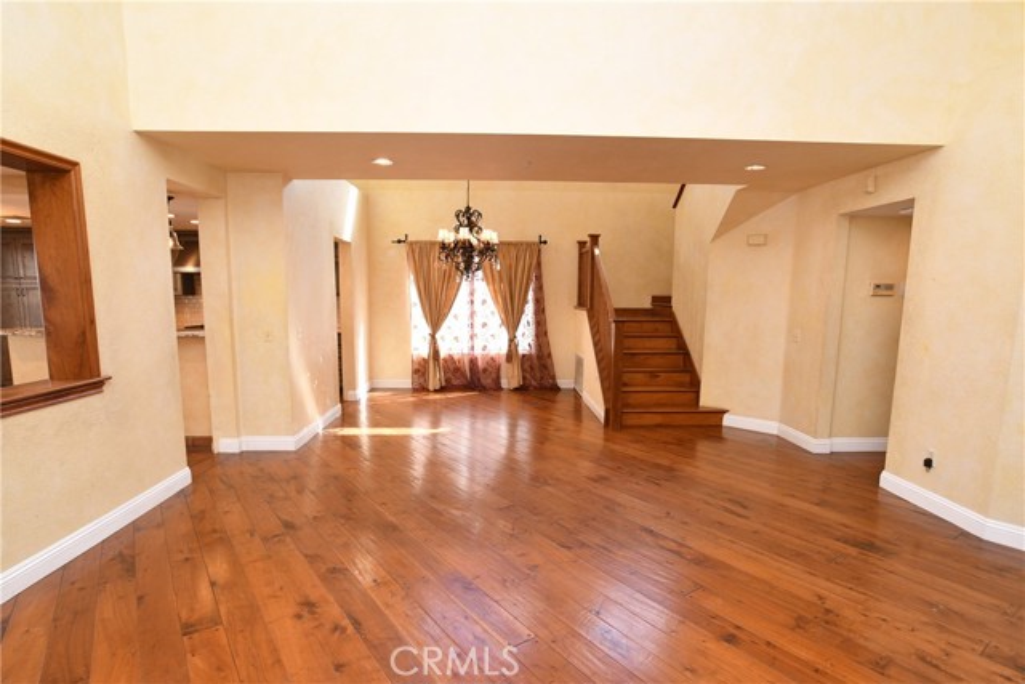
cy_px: 342
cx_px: 512
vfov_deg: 67.4
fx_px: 513
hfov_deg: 90.0
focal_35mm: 18
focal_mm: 12
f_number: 7.1
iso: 800
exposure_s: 1/60
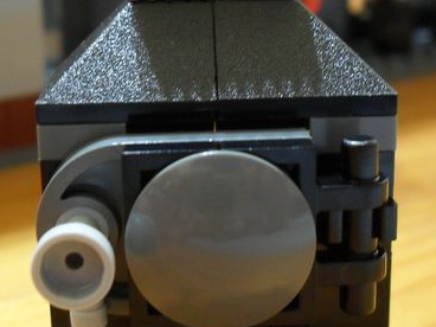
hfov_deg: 25.7
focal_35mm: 76
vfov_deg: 19.4
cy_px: 146
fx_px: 957
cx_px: 219
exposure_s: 1/3
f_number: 2.8
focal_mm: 6.2
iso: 200
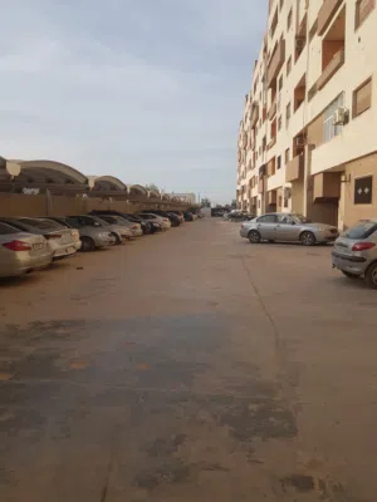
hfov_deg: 53.1
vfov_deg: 67.3
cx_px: 188
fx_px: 378
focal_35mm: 26
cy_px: 251
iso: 40
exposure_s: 1/1468
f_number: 1.7
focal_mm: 4.2
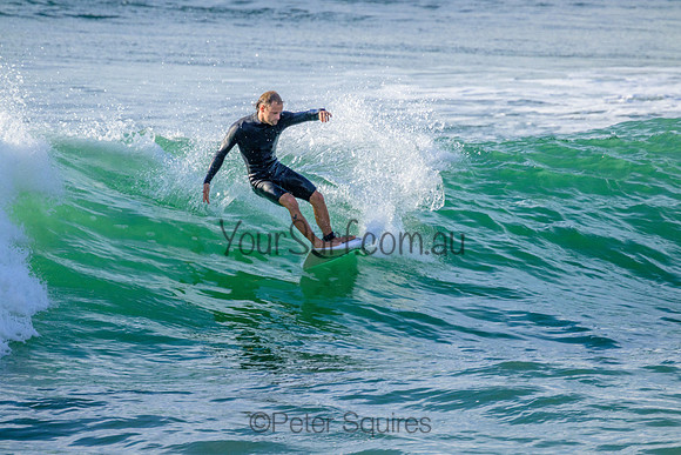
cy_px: 228
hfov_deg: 2.6
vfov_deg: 1.7
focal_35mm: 800
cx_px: 340
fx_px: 15136
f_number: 11
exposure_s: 1/2000
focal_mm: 800
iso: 1600
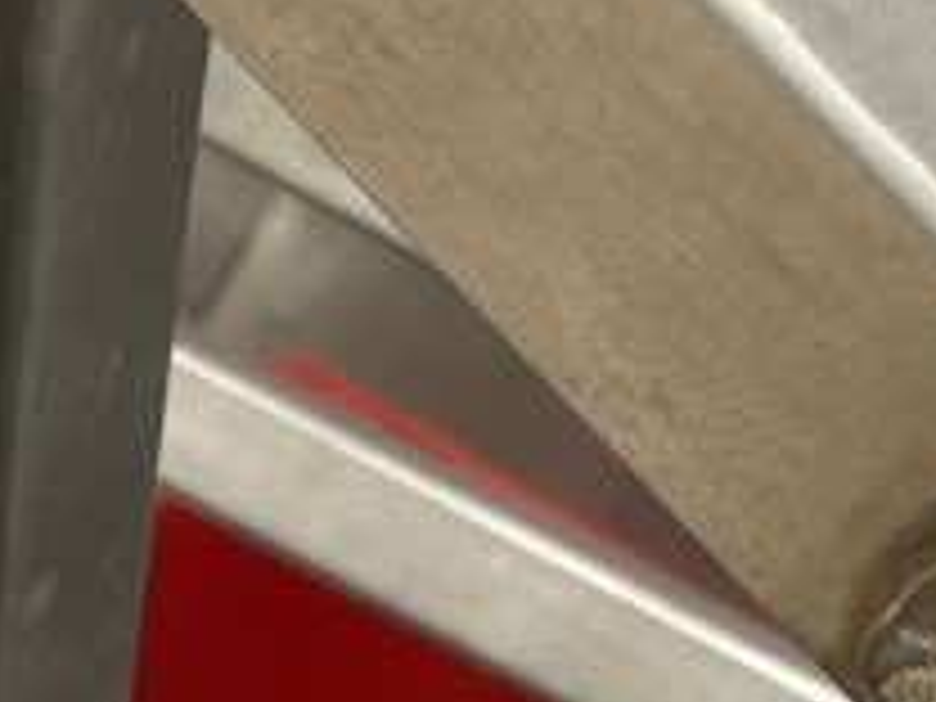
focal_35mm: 180
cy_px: 1080
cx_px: -806
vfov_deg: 8.1
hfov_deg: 10.3
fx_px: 4867
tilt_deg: -53.7
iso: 32
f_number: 1.6
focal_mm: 4.2
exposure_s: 1/1350
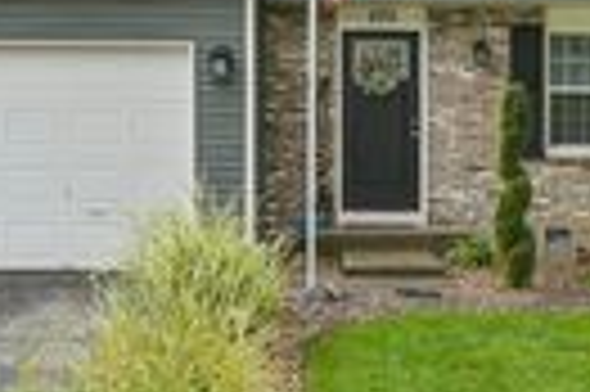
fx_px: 1341
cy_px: 29
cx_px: 378
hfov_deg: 24.7
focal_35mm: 82
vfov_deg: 16.4
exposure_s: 1/30
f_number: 8
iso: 125
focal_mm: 21.5
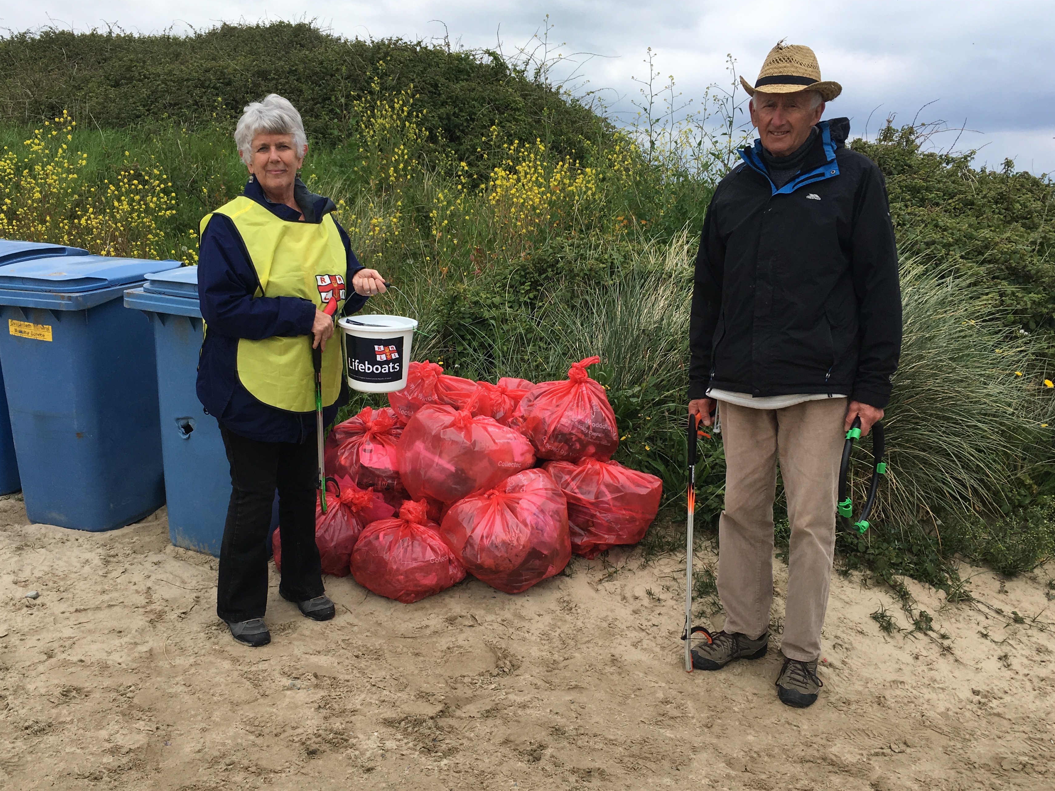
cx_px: 489
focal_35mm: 34
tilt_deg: -11.1
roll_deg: -1.9
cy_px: 401
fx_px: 1036
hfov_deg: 53.9
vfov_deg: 41.8
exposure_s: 1/974
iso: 25
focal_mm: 4.15
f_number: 2.2
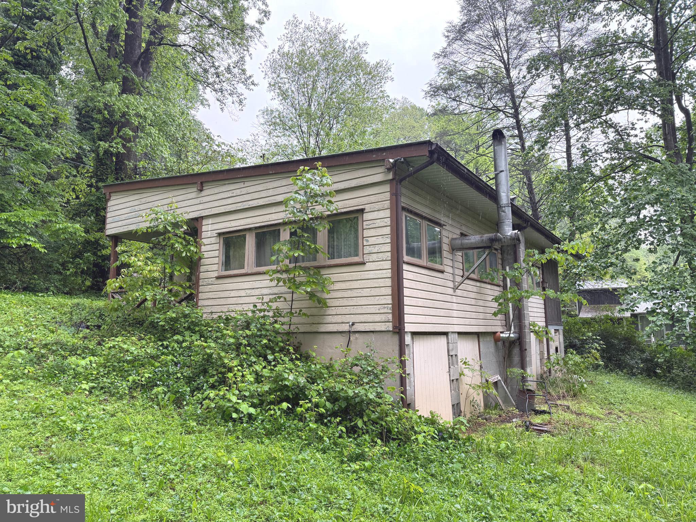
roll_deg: +0.3
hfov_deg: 71.6
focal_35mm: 24
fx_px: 483
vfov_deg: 56.8
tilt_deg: +9.0
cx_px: 348
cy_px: 261
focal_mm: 6.76
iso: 100
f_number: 1.78
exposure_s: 1/215
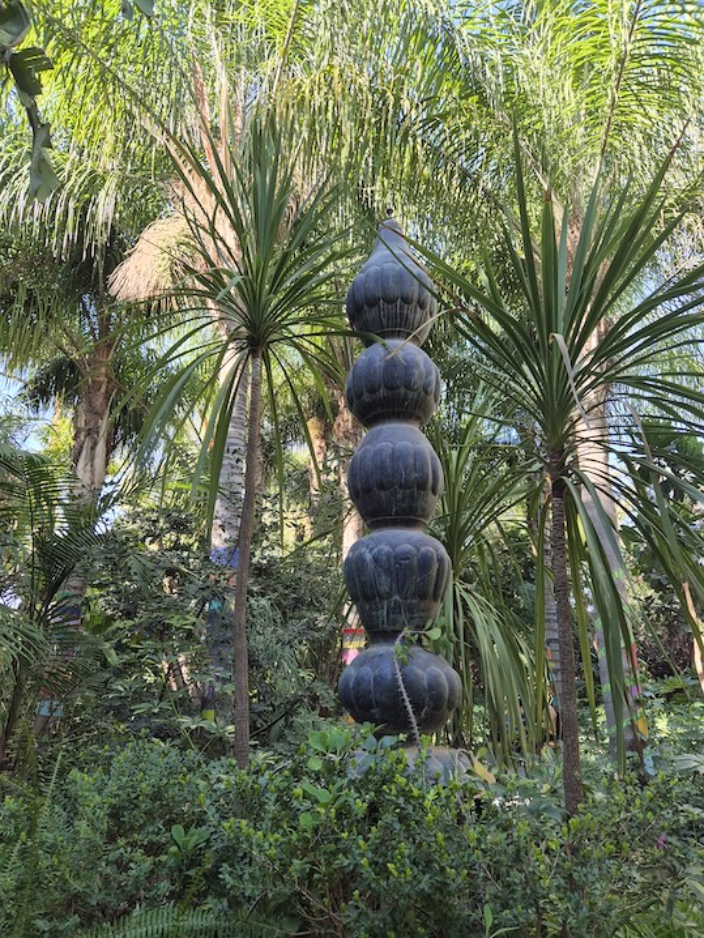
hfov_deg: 58.9
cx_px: 352
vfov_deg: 73.9
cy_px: 469
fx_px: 623
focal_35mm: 23
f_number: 1.8
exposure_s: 1/180
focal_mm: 5.4
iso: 40
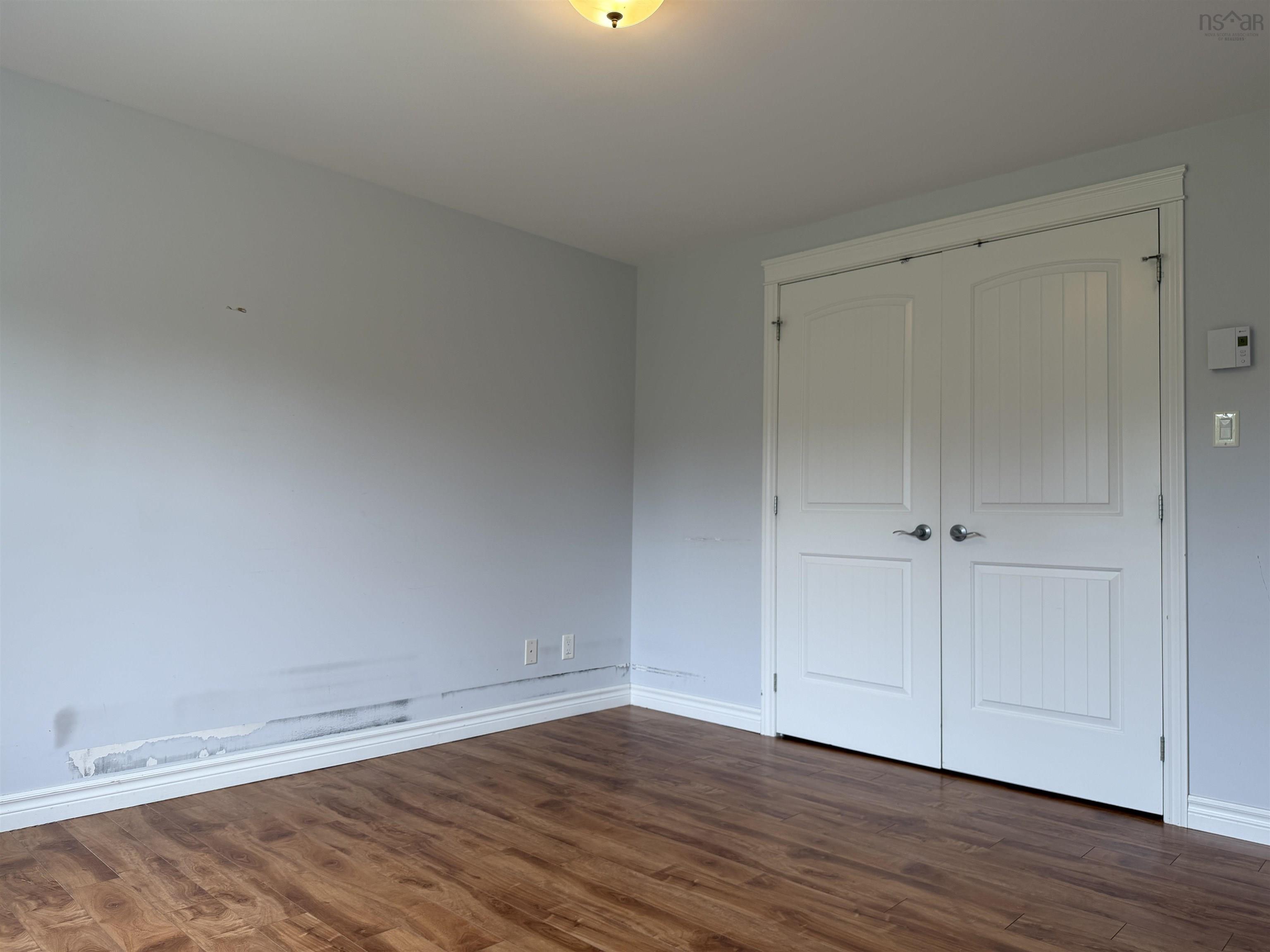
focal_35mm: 24
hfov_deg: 71.6
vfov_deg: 56.8
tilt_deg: +2.1
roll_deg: -0.3
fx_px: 881
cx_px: 635
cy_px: 476
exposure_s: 1/145
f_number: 1.78
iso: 50
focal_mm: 6.76
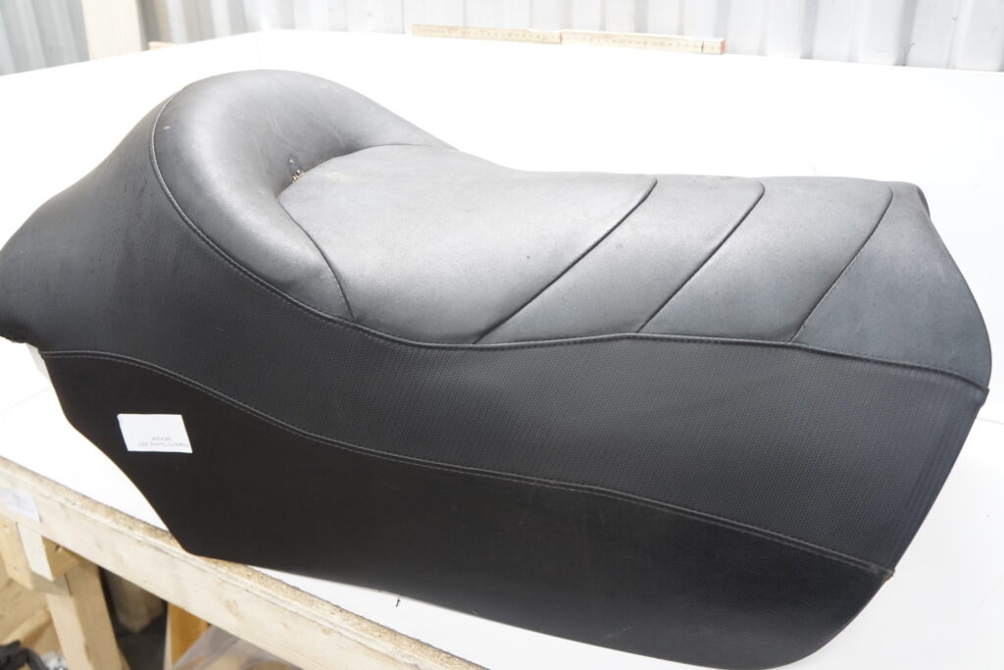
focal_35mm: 30
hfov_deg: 61.9
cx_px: 502
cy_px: 335
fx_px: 837
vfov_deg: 43.6
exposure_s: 1/60
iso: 1000
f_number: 4
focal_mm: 20
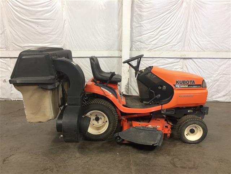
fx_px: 194
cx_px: 116
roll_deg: -0.4
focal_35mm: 29
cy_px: 87
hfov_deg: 61.7
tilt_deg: -13.5
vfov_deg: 48.2
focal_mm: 4.15
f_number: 2.2
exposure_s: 1/30
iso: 80
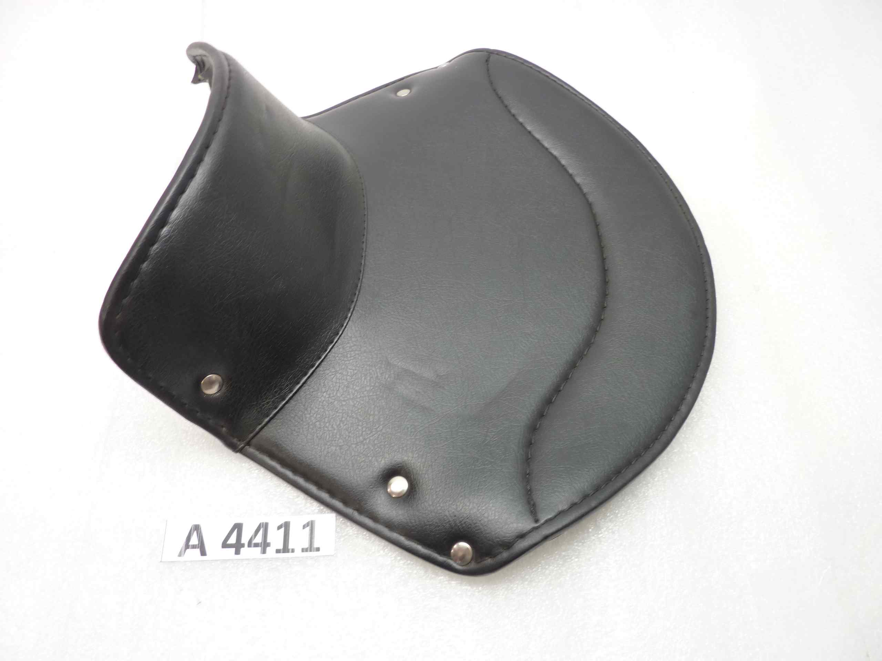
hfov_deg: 69.4
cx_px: 441
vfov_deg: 54.9
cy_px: 330
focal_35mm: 25
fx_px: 637
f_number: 3.3
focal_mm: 4.1
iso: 125
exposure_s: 1/8
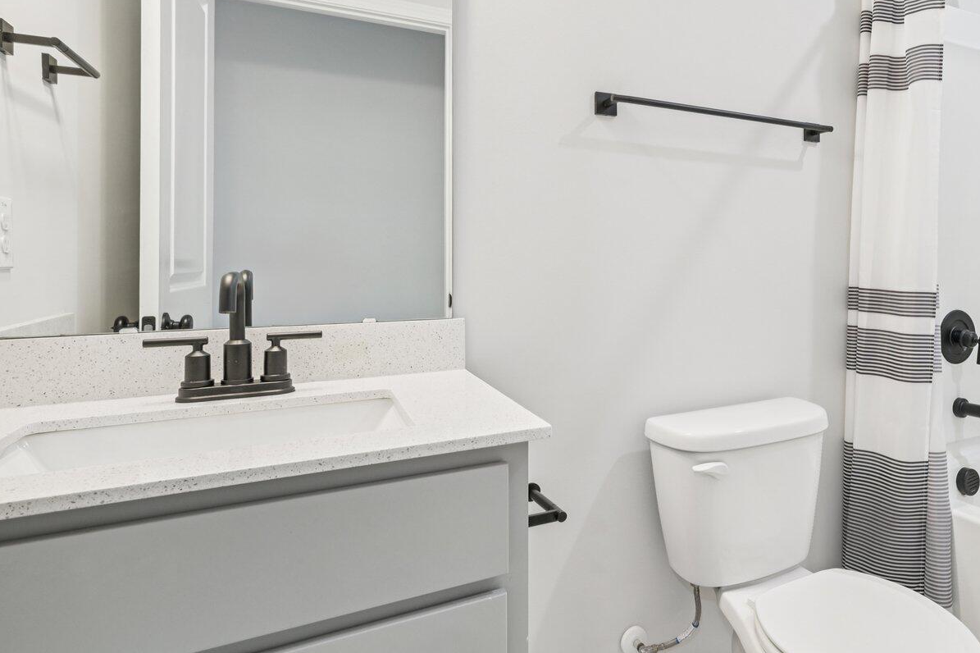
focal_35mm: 24
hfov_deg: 69.2
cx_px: 728
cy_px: 249
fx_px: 653
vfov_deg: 52.6
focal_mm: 14
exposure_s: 1/15
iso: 320
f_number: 8
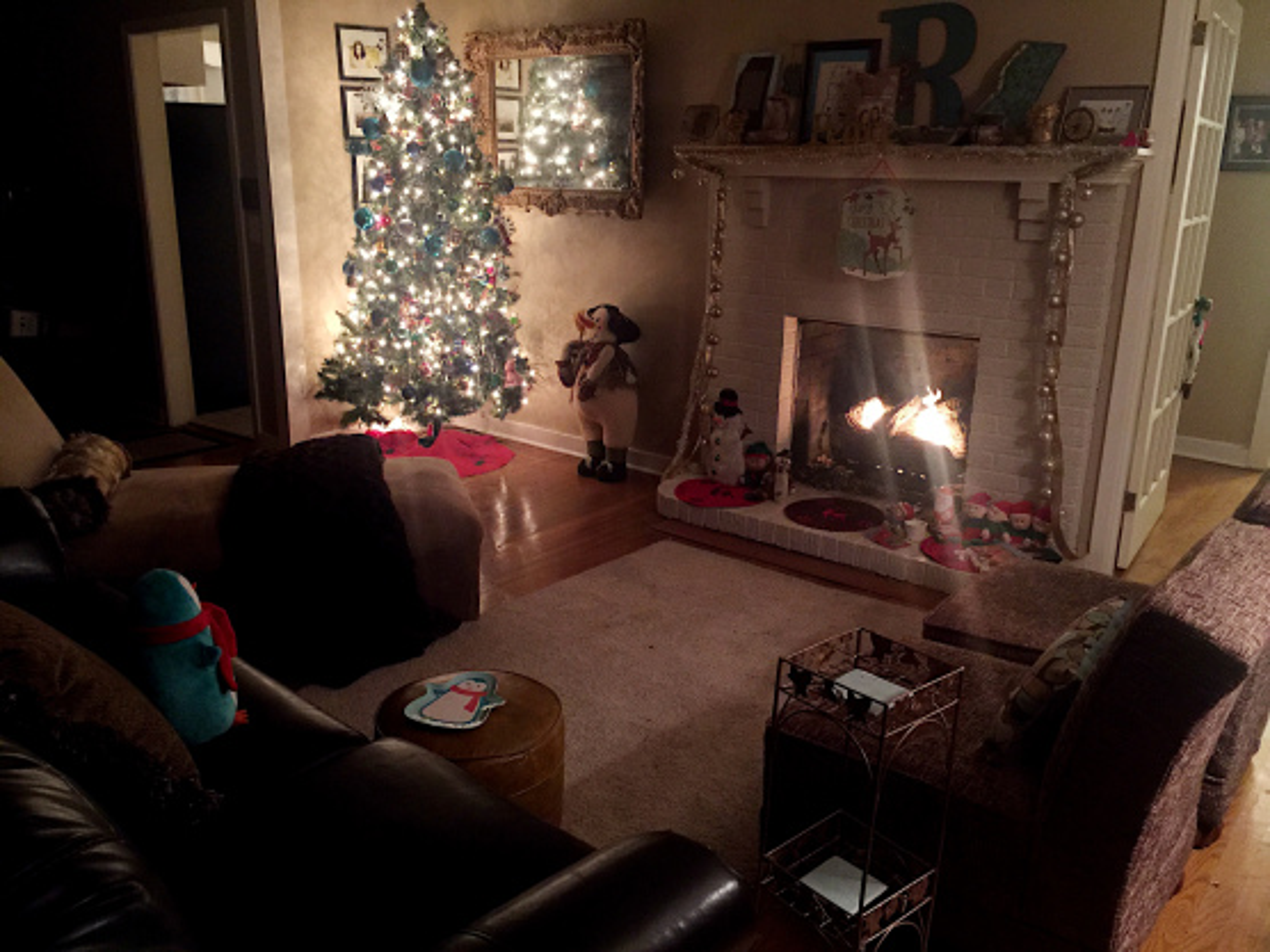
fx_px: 1064
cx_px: 635
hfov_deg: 61.7
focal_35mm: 29
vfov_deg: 48.2
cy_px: 476
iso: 100
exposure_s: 1/4
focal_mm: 4.15
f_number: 2.2
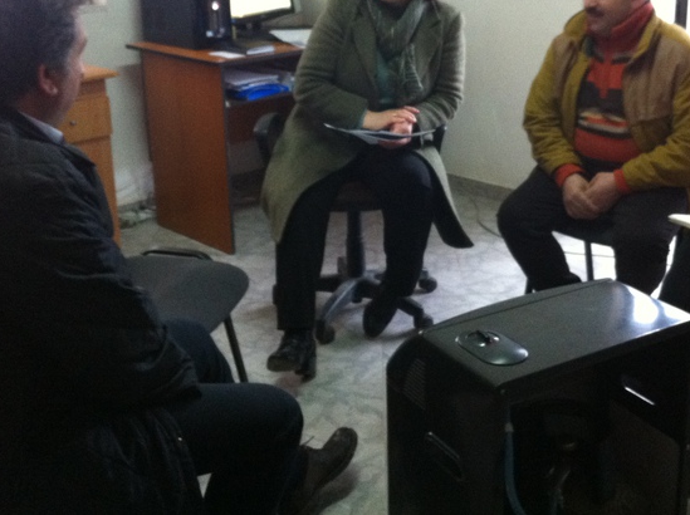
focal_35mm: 51
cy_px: 142
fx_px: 1015
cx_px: 410
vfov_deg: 28.2
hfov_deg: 37.4
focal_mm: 3.85
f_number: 2.8
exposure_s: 1/15
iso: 320
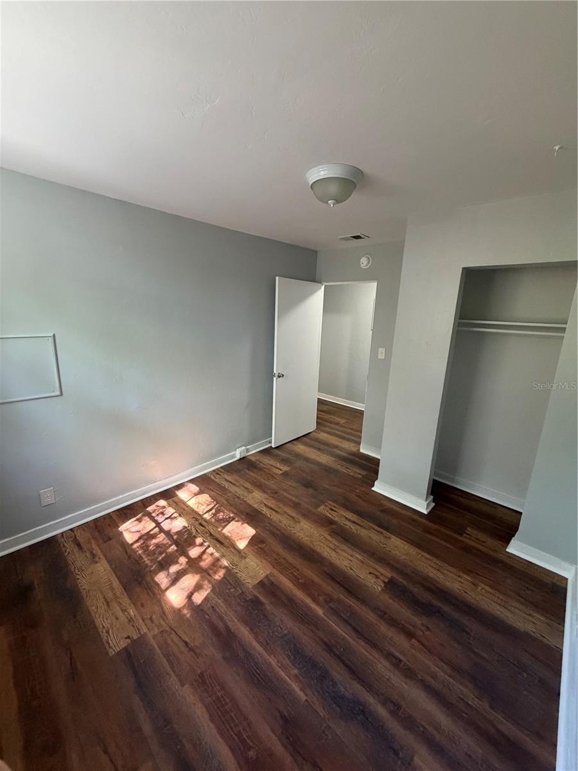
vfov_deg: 102.1
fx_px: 312
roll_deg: -2.5
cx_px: 289
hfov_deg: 85.7
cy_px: 386
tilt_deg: -13.3
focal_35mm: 14
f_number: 2.2
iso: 400
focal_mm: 2.22
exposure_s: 1/60
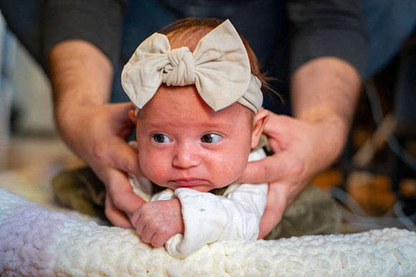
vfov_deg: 27.0
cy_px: 138
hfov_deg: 39.6
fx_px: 577
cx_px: 208
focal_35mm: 50
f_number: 3.2
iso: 1000
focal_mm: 50
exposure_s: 1/60
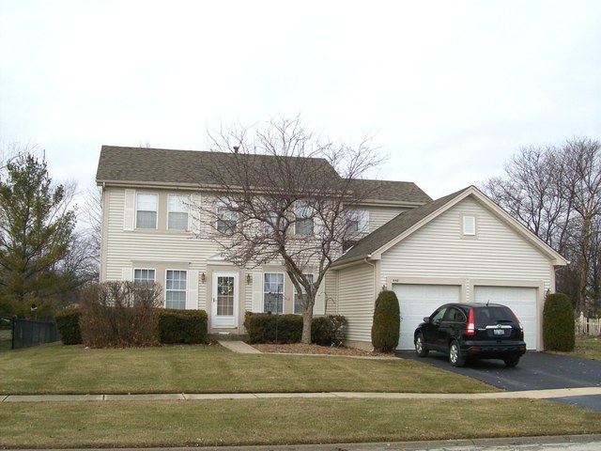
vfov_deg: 32.2
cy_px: 226
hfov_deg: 42.1
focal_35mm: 45
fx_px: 781
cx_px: 300
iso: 80
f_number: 3
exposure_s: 1/563
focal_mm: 7.6
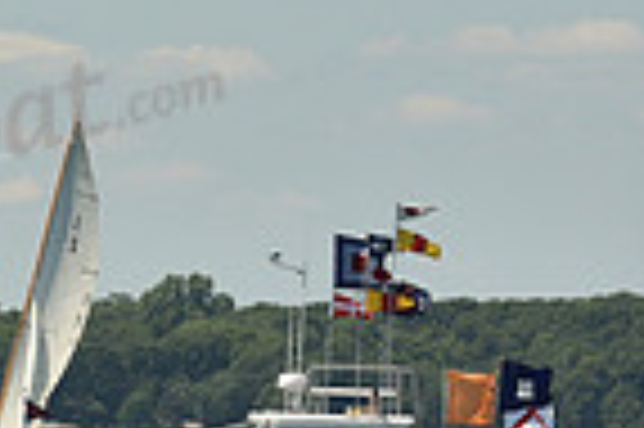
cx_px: -639
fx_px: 14527
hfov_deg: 2.5
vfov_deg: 1.7
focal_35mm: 813
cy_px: -20
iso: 250
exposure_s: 1/1000
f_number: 8
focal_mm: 200
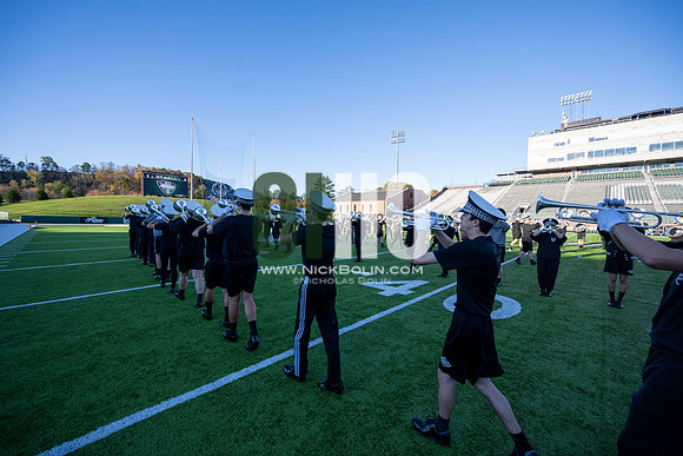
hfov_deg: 104.2
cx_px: 342
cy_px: 228
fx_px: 266
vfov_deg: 81.2
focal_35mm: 14
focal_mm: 14
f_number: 4.5
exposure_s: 1/500
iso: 160
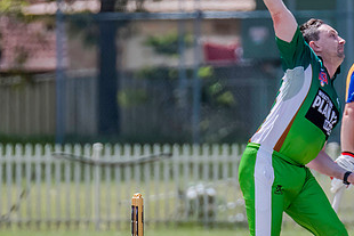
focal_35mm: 1112
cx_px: 229
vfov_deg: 1.2
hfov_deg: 1.9
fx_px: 10939
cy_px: 156
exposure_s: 1/2500
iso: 800
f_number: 6.3
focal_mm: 460
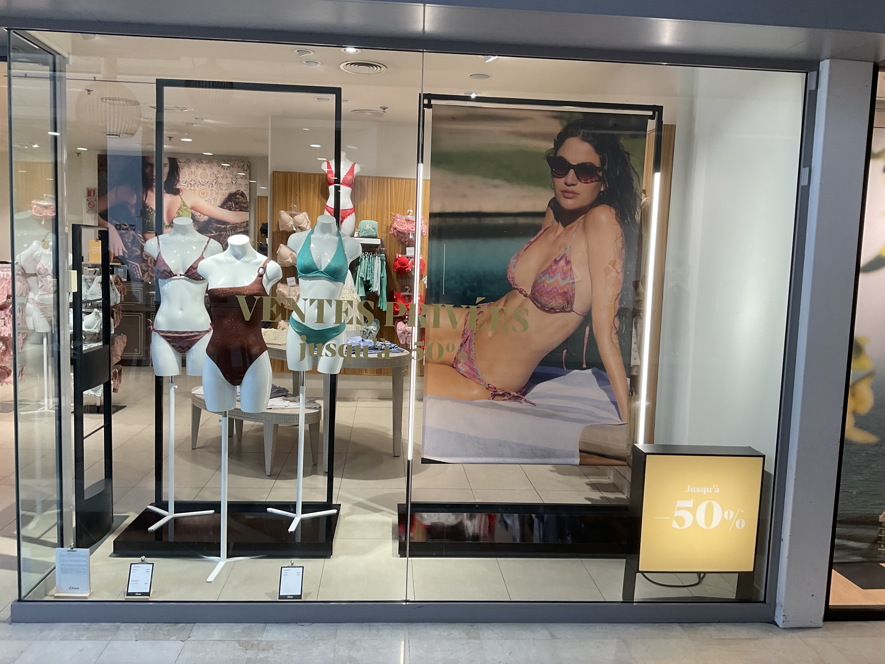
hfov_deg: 61.7
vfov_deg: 48.2
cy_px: 332
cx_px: 442
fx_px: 741
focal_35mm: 29
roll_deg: -2.0
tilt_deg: -5.7
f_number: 1.8
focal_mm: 3
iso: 40
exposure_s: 1/100
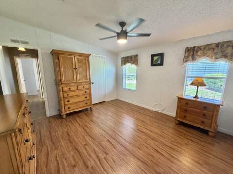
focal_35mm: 14
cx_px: 116
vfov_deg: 85.6
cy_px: 87
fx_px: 94
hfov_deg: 102.1
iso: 200
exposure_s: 1/60
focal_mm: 2.22
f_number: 2.2
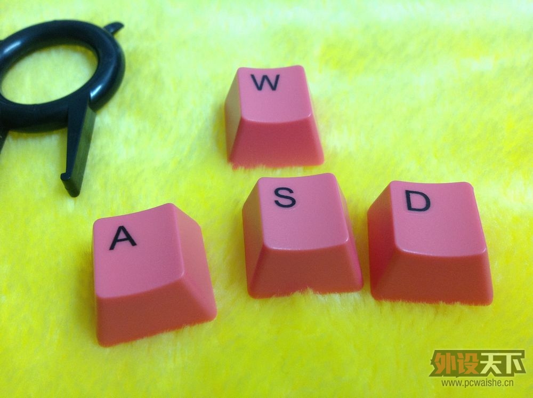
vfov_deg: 40.6
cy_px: 199
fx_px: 538
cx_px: 266
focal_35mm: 35
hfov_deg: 52.7
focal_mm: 4.28
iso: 160
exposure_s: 1/17
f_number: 2.4
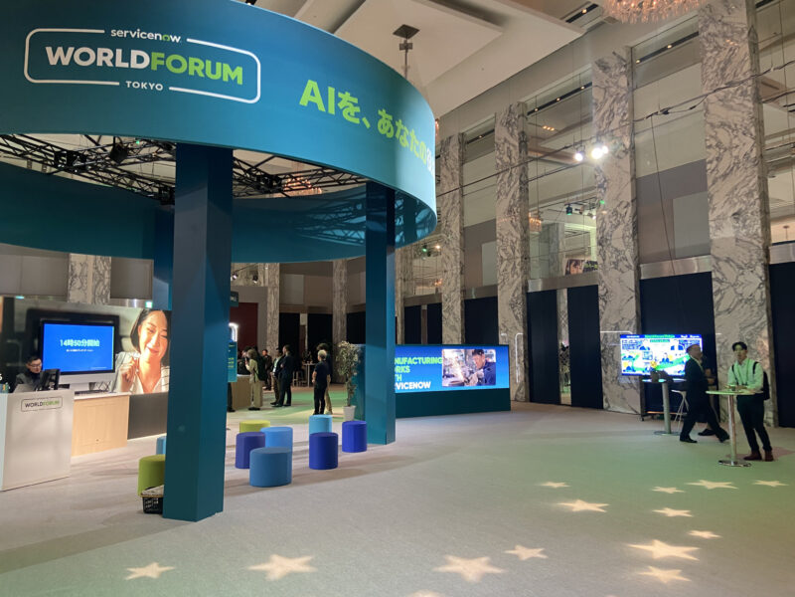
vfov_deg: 53.1
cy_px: 298
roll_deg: -0.1
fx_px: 597
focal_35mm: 26
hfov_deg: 67.3
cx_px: 398
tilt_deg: +6.0
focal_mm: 4.25
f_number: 1.8
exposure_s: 1/50
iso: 250
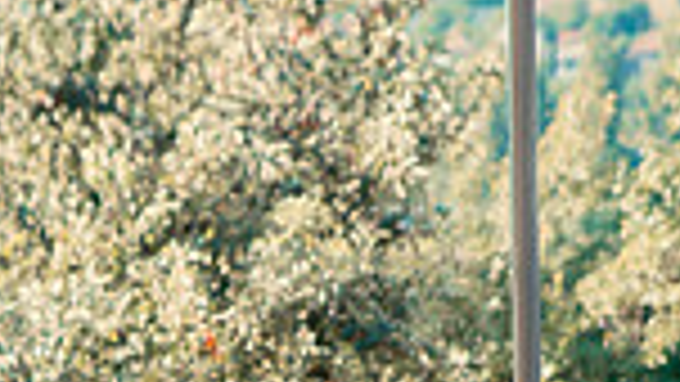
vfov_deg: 4.4
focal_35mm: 275
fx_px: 4959
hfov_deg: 7.8
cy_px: 746
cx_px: -88
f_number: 3.5
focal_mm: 66
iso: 100
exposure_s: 1/125
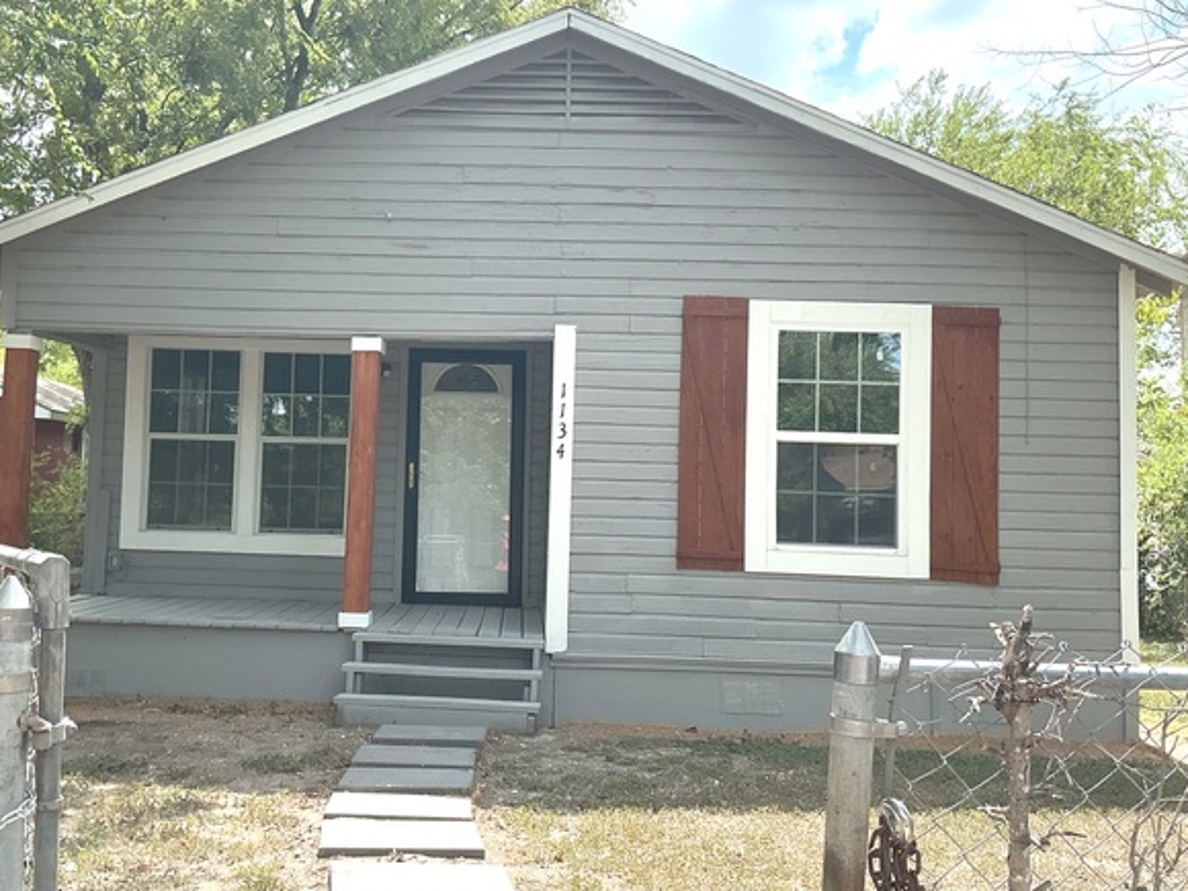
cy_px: 444
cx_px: 547
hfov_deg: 56.7
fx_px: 1098
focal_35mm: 32
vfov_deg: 44.2
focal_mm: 3
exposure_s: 1/855
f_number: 1.8
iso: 25
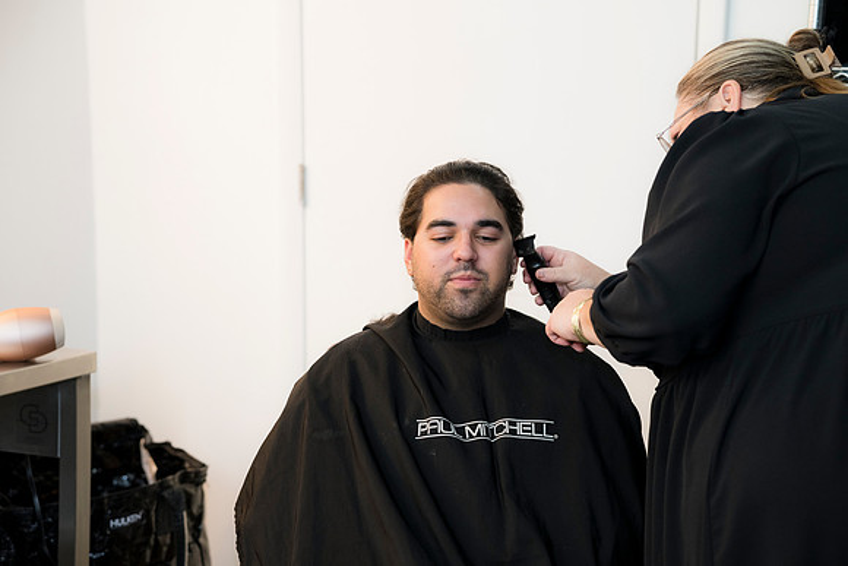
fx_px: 1838
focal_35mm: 78
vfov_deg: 17.5
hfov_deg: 26.0
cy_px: 283
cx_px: 424
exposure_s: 1/100
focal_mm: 78
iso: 800
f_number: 3.5
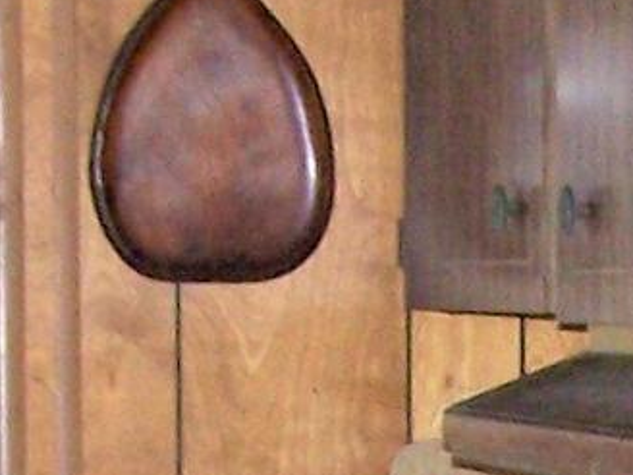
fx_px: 4334
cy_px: 844
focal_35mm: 237
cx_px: 862
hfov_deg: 8.2
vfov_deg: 6.2
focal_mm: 6.3
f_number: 2.8
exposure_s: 1/60
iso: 140
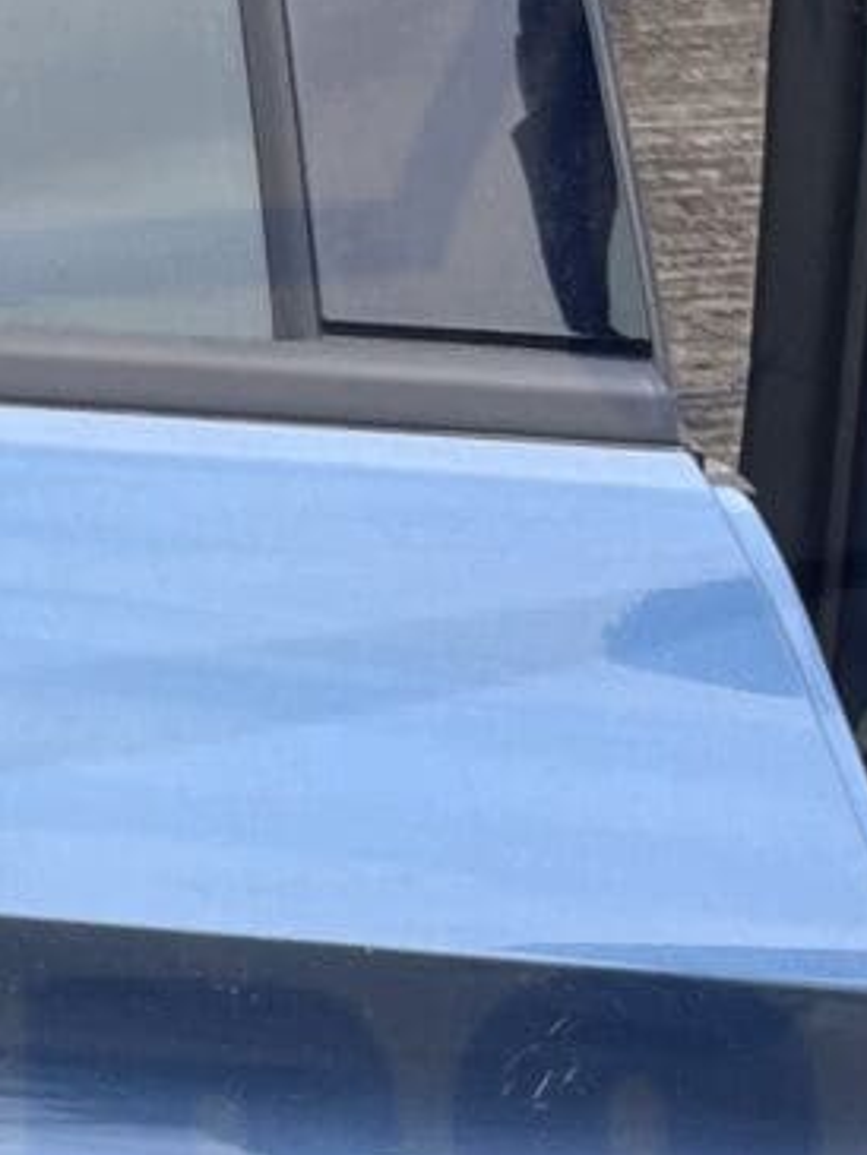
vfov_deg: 13.5
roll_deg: -4.5
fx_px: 4873
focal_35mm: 146
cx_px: -918
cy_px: 589
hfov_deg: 9.5
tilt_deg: -37.6
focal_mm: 5.1
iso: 50
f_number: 1.6
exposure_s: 1/732
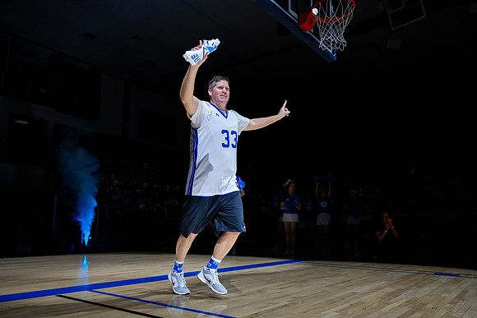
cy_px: 176
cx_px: 237
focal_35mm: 30
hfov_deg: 62.1
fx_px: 396
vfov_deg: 43.7
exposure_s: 1/2000
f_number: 2.8
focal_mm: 27
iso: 4000
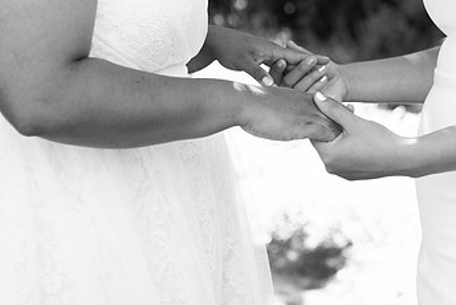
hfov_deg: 17.3
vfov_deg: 11.6
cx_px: 333
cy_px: 112
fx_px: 1496
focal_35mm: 118
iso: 640
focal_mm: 70
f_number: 4
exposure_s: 1/500
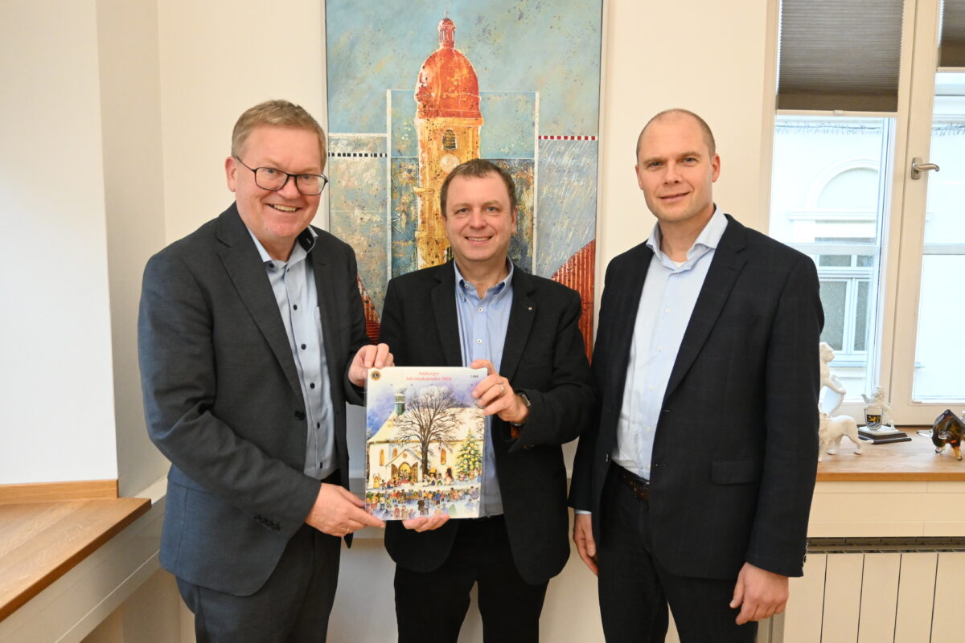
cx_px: 482
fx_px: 784
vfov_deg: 44.6
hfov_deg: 63.2
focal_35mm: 29
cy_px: 322
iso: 3200
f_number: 3.8
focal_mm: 19.5
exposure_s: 1/80
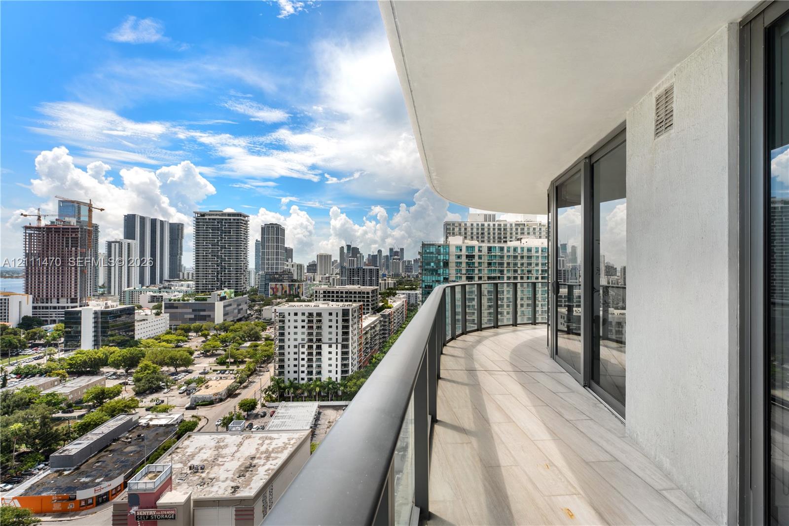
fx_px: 346
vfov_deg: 74.4
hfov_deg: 97.5
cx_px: 394
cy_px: 263
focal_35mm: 16
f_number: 11
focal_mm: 15.8
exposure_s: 1/160
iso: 80
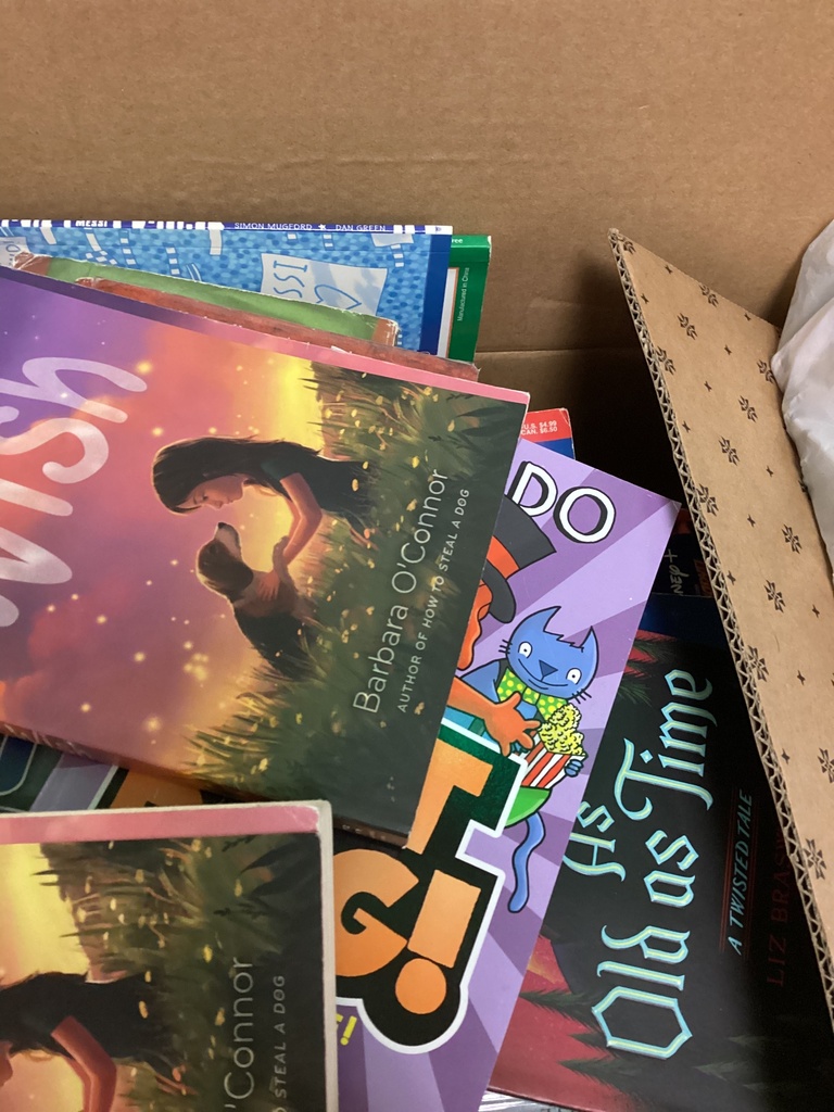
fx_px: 996
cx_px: 417
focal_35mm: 31
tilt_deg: -65.3
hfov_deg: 45.4
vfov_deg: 58.4
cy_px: 556
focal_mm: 3.3
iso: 400
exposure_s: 1/40
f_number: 2.4
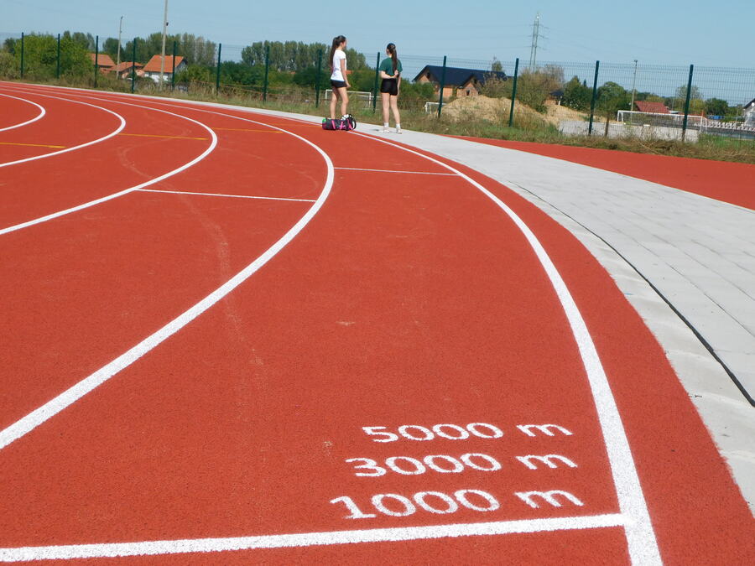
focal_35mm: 51
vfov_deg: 28.6
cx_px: 378
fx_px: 1112
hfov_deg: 37.5
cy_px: 283
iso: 125
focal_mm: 9
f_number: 7.6
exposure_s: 1/400
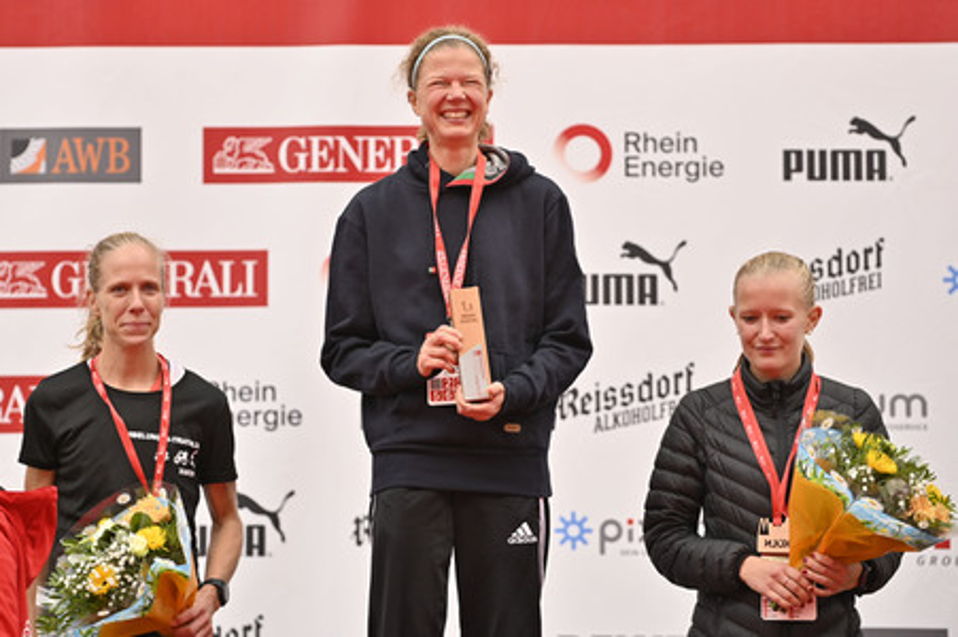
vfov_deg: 9.8
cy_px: 318
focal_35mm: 140
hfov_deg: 14.7
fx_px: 3723
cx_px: 479
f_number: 2.8
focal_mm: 140
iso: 160
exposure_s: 1/800
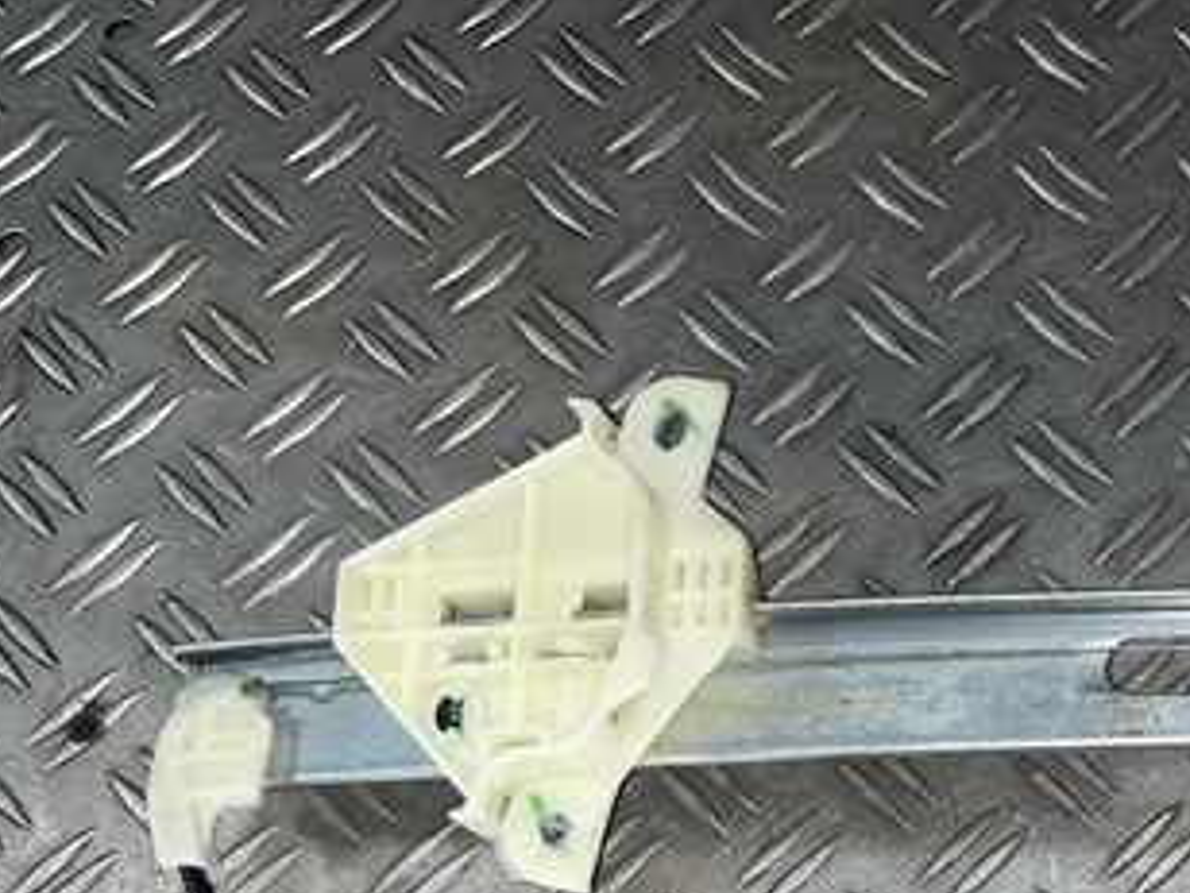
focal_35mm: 54
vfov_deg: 25.5
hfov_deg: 32.5
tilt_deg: -73.6
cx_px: 1205
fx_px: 1856
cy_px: 918
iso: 32
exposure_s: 1/33
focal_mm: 5.1
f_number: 1.6
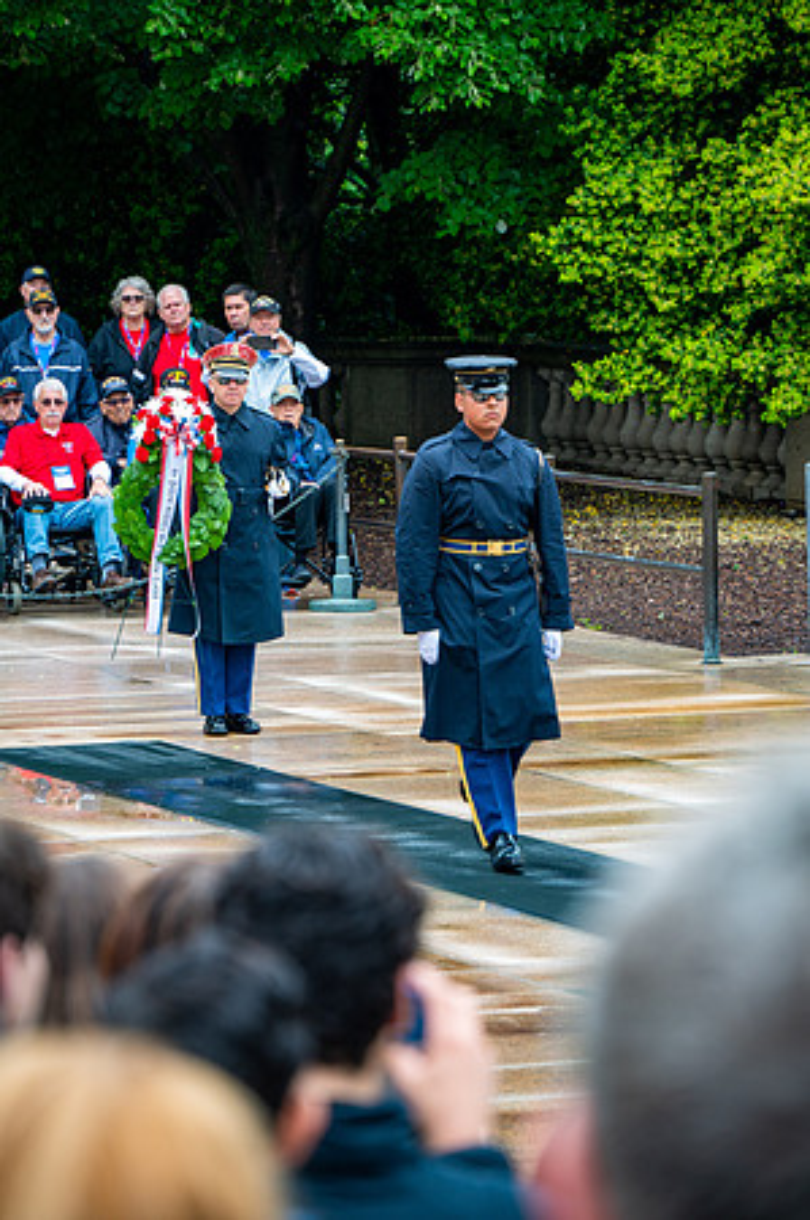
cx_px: 405
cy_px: 610
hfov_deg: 6.9
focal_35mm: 200
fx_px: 6765
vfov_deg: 10.3
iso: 320
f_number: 6.3
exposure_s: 1/100
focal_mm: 200
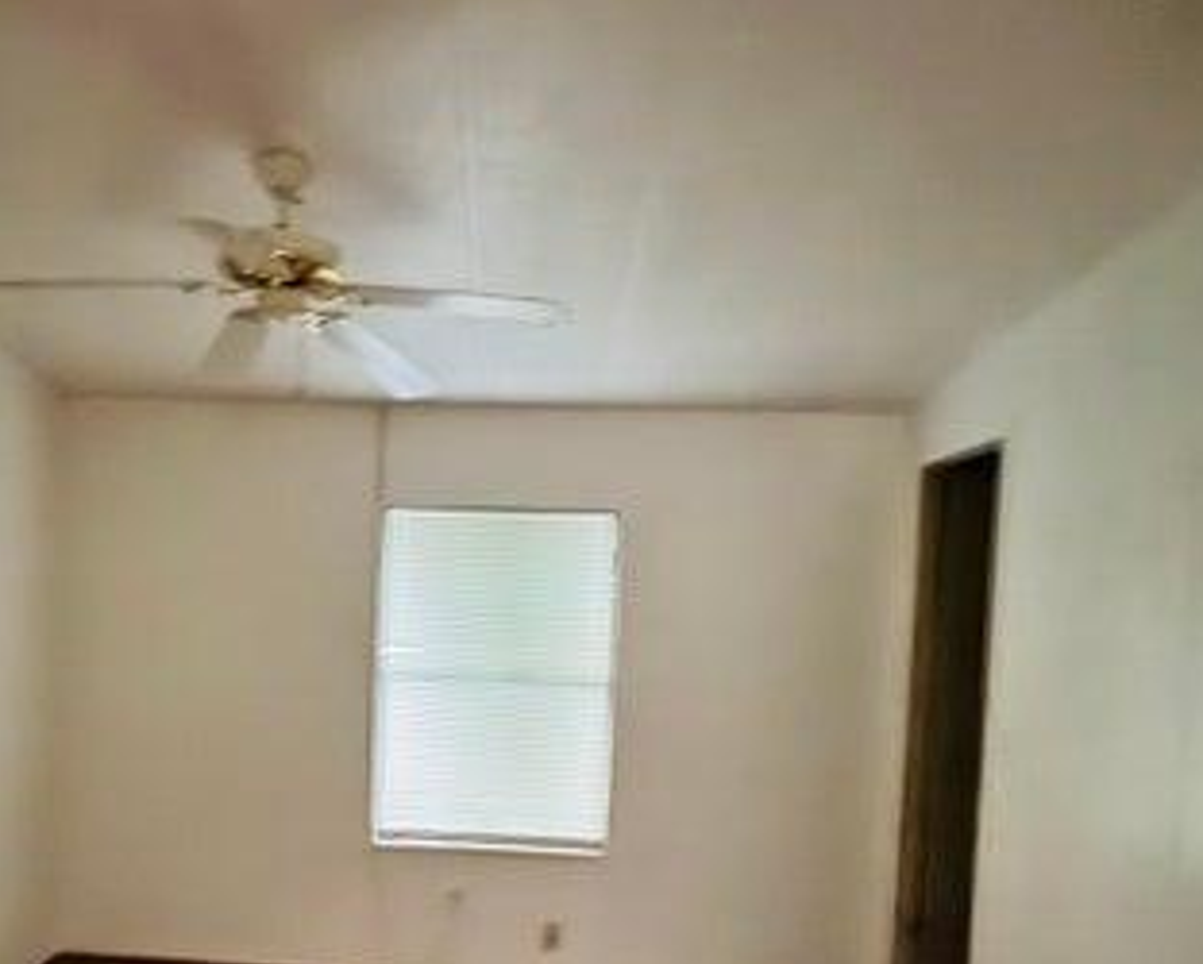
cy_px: 667
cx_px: 424
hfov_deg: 61.0
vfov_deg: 50.3
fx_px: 998
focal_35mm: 28
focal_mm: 2.22
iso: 2000
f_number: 2.2
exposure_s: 1/8
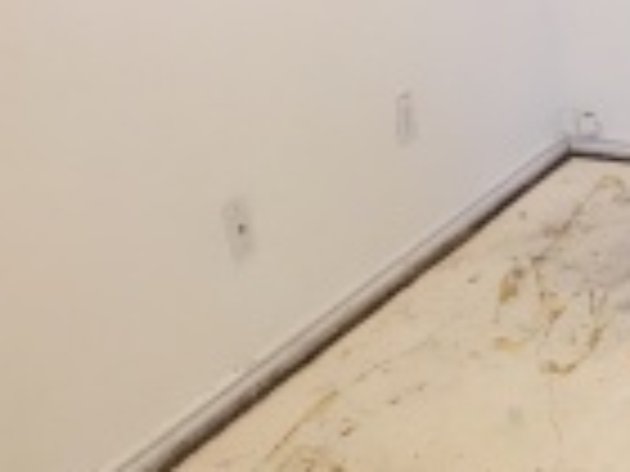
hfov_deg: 23.5
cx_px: 747
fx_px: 1383
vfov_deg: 19.4
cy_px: 247
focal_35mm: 76
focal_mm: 4.15
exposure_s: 1/30
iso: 64
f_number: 2.2
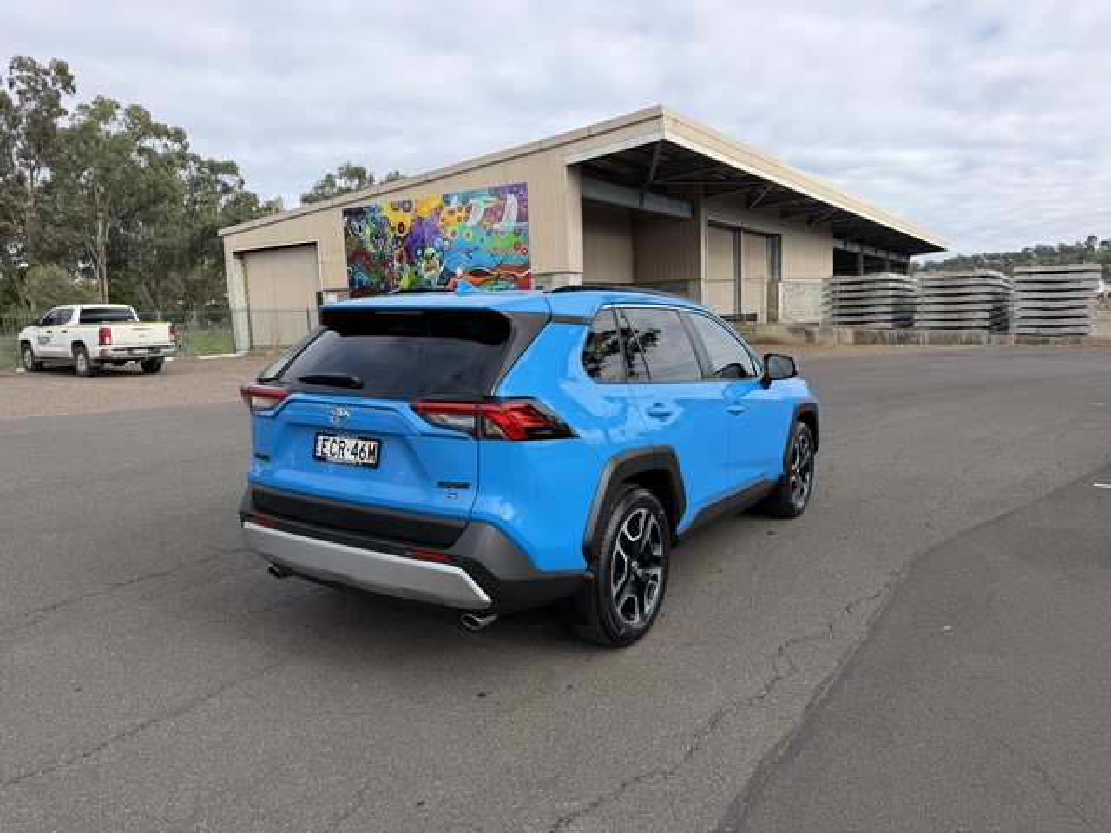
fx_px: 770
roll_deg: +2.9
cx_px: 556
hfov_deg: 71.6
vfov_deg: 56.8
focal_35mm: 24
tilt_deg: -8.1
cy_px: 416
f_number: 1.78
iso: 80
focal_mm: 6.76
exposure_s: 1/2053
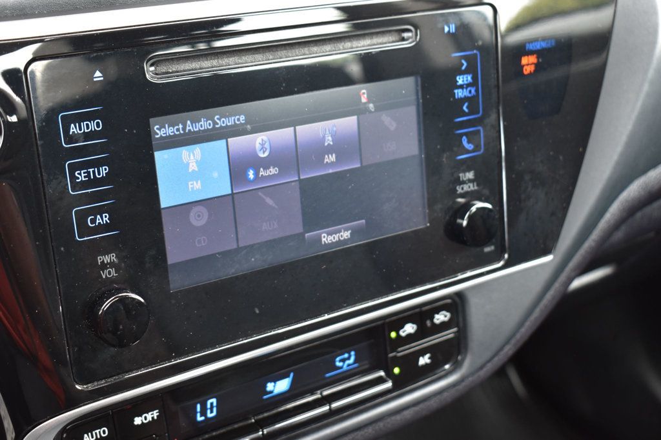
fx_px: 991
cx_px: 330
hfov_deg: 36.9
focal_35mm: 54
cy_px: 220
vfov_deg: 25.0
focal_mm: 36
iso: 400
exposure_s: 1/20
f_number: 6.3
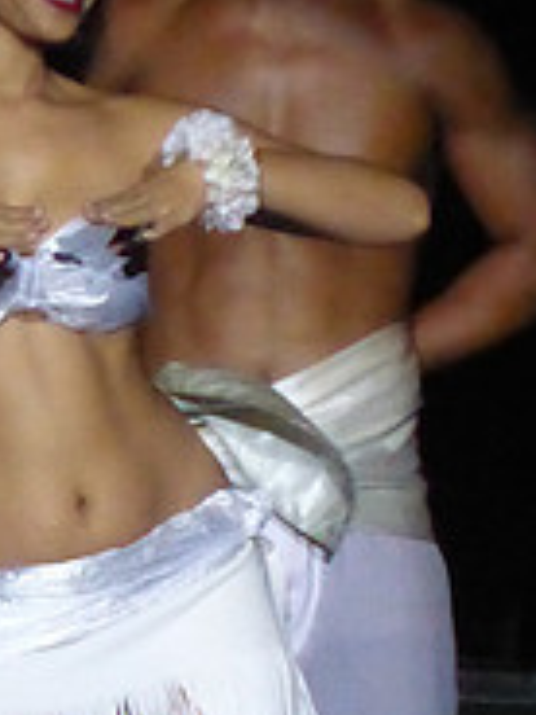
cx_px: 212
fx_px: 22793
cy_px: 497
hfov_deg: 1.3
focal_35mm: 1104
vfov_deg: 1.8
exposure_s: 1/80
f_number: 6
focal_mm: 73.1
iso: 3200
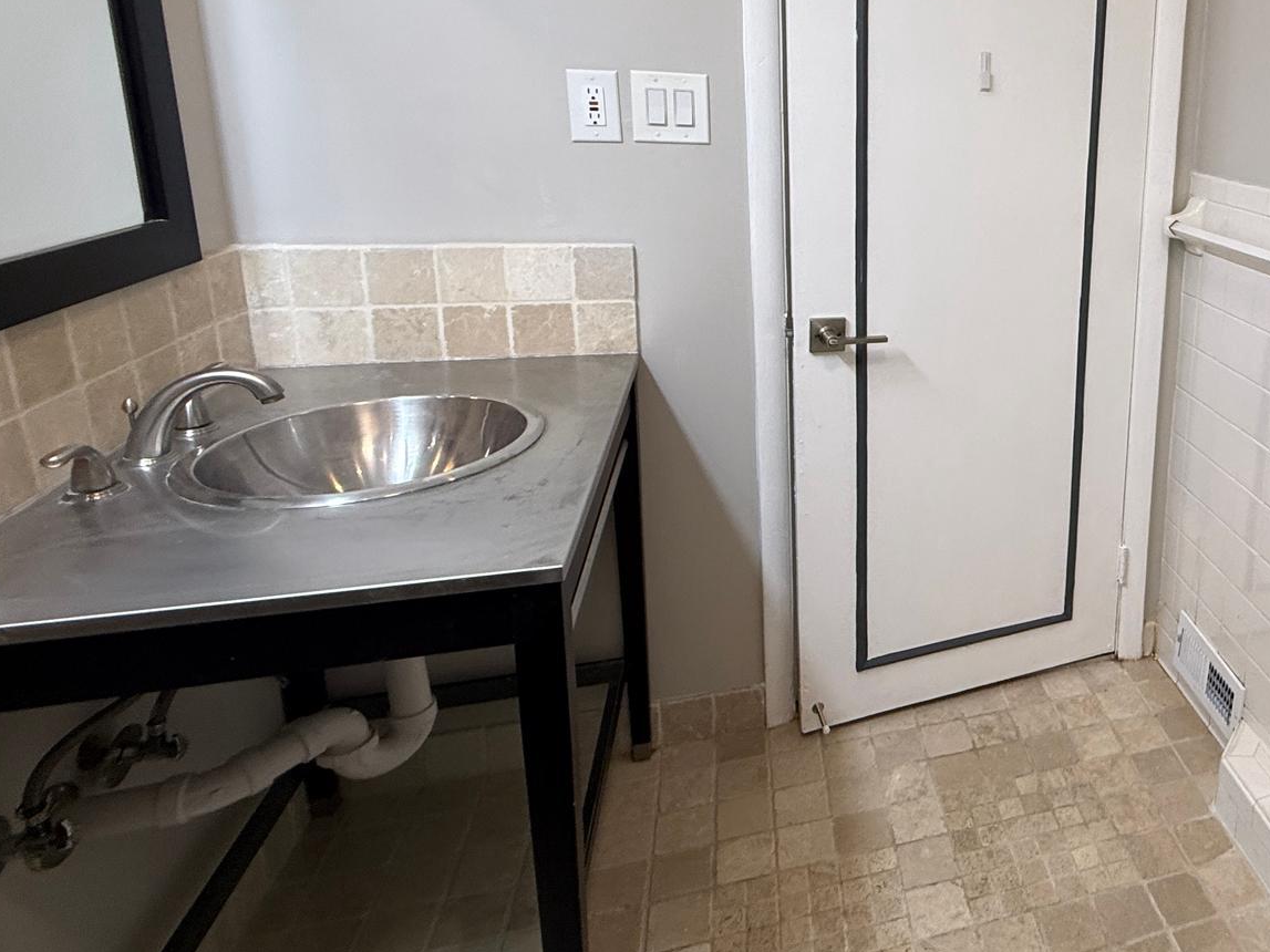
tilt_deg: -12.3
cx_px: 1106
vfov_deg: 53.4
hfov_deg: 60.5
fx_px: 917
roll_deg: -4.0
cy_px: 291
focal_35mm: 25
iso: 160
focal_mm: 2.22
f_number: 2.2
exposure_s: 1/120
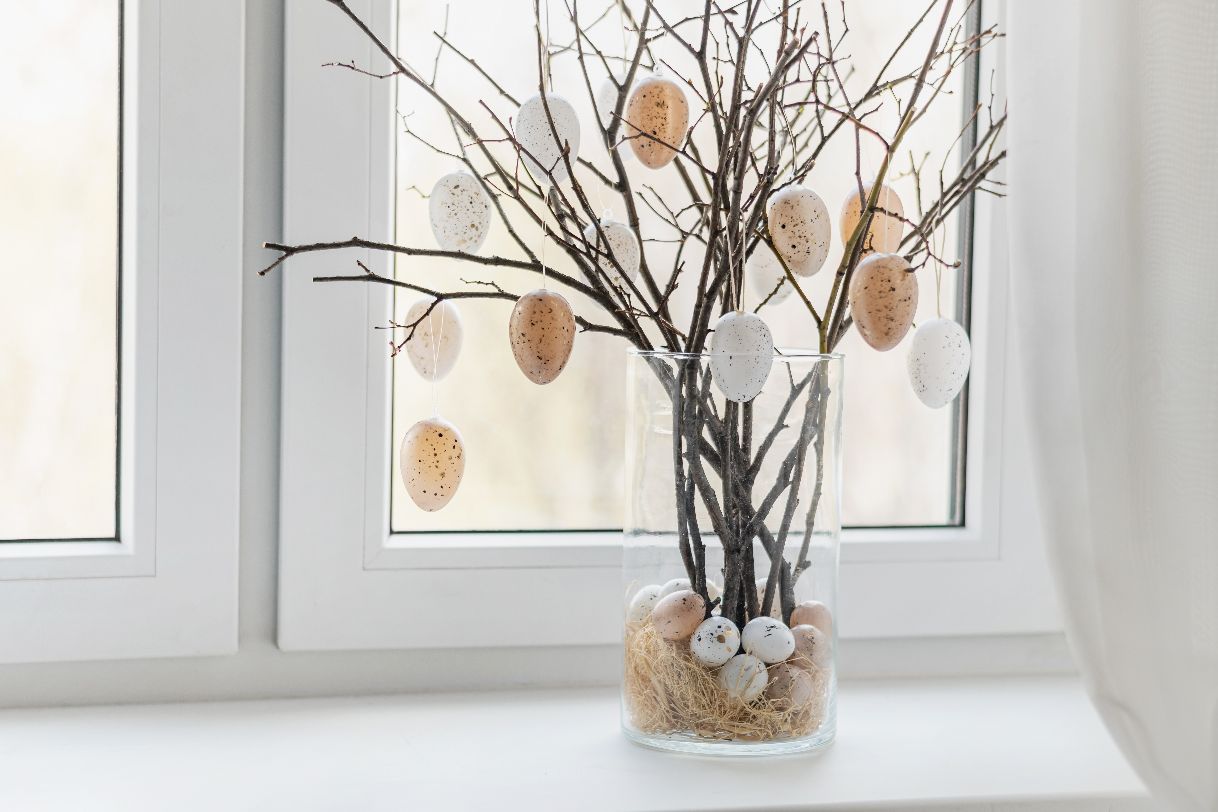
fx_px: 2537
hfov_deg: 27.0
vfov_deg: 18.2
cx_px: 609
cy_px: 406
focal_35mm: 75
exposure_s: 1/125
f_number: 1.8
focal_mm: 50
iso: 100
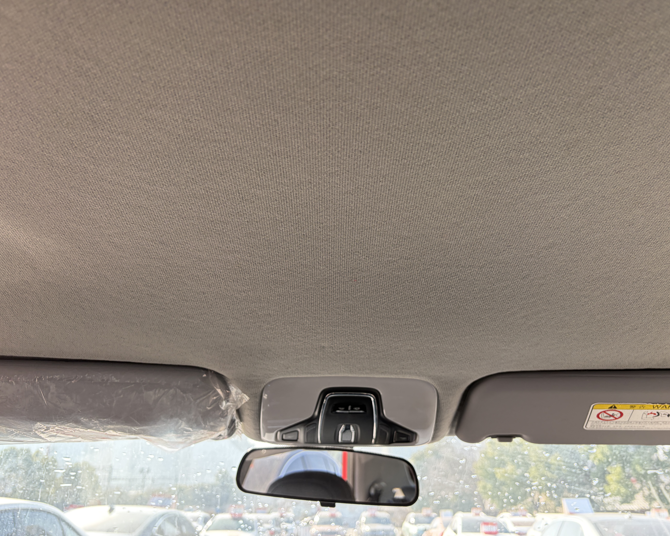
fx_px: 555
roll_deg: +1.3
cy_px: 262
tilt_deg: +24.2
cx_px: 342
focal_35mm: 28
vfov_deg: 51.5
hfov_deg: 62.2
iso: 50
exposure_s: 1/259
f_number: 1.6
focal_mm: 5.96
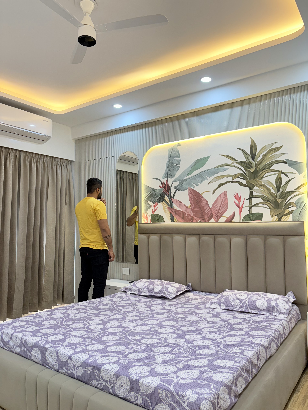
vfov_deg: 67.3
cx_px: 154
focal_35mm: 26
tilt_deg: +3.6
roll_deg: -0.3
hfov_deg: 53.1
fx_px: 308
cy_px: 205
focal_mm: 5.96
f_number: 1.6
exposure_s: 1/100
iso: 80
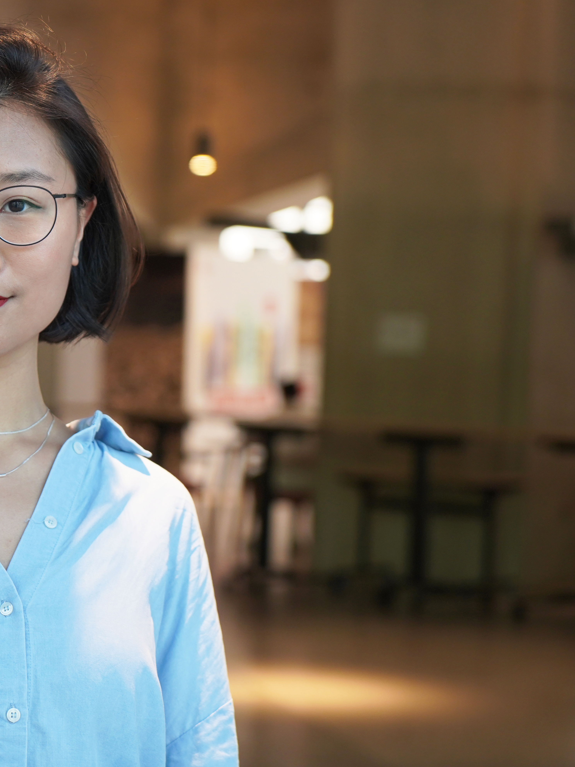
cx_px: 26
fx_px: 2259
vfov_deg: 19.3
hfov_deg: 14.3
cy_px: 384
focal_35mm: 102
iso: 640
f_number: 4
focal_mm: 70
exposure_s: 1/160
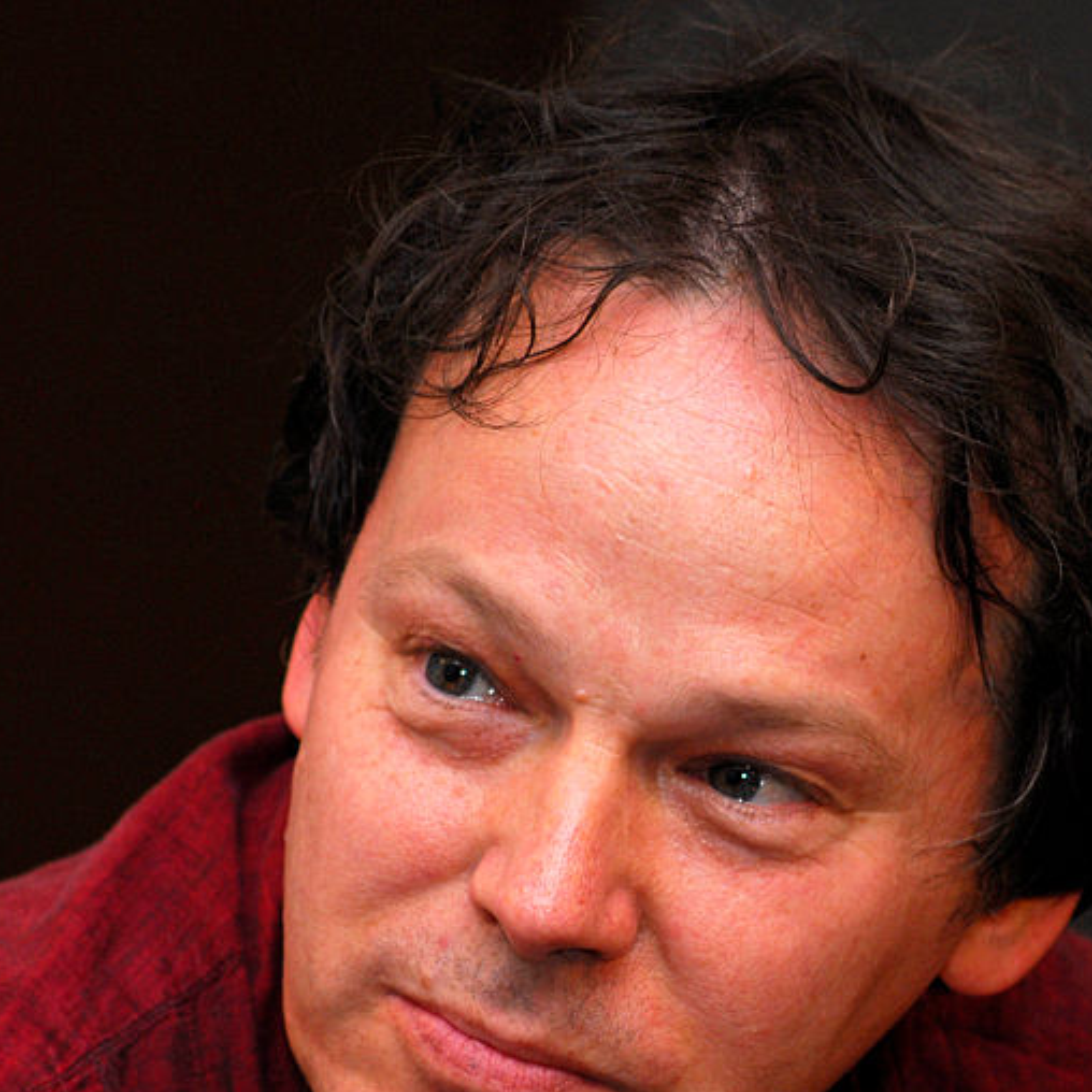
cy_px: 682
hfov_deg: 5.6
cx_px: 671
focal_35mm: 314
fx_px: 11207
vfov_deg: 5.6
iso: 320
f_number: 7.1
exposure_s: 1/60
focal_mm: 122
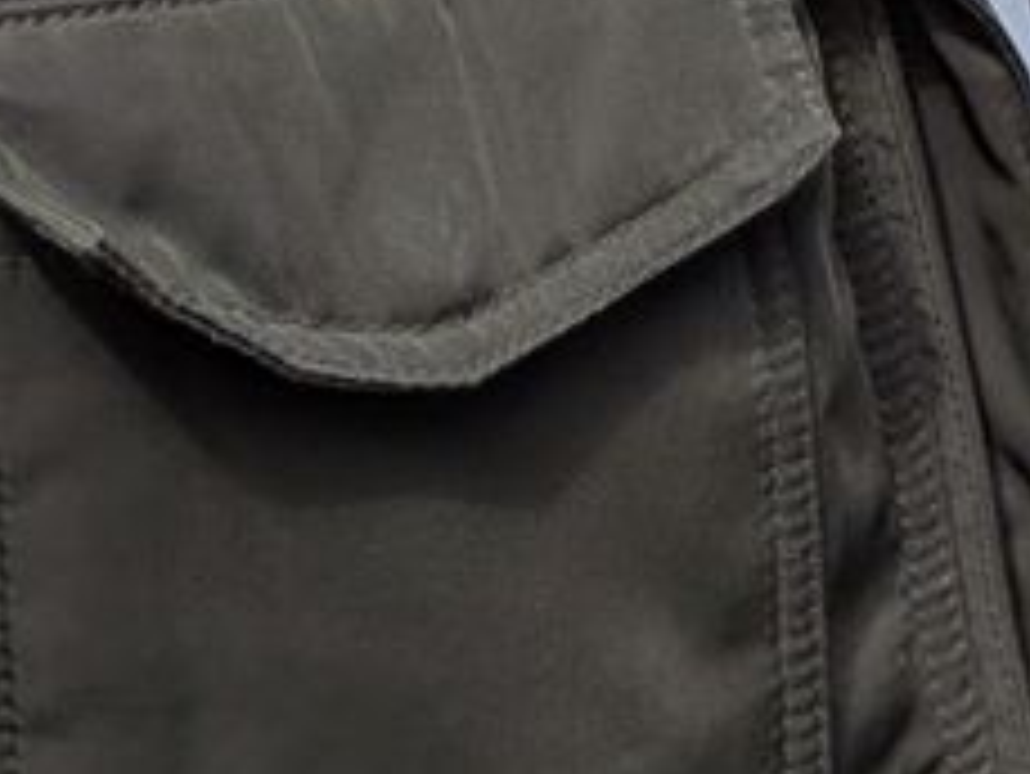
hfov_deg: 17.9
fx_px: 3275
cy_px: -1035
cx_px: 499
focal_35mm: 110
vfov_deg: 11.4
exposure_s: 1/939
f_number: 2.2
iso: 39
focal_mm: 2.74
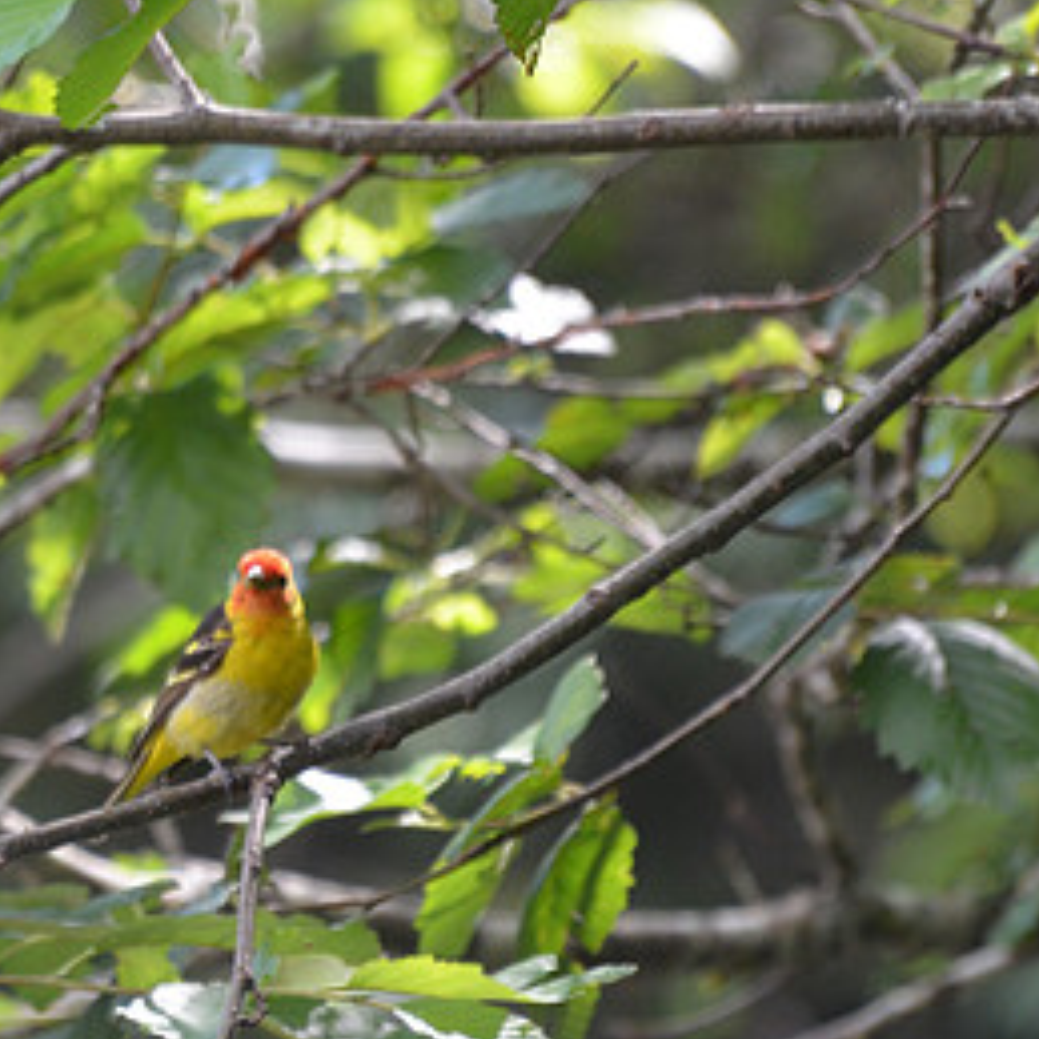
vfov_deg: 2.1
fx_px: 29000
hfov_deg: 2.1
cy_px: 493
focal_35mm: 854
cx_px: 32
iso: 900
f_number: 5.6
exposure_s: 1/500
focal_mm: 300
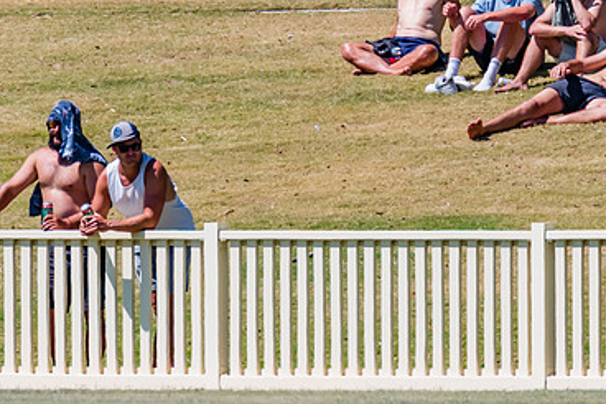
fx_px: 25372
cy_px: 0
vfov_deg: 0.9
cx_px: 464
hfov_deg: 1.4
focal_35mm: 1508
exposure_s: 1/2000
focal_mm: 600
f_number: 8
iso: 640
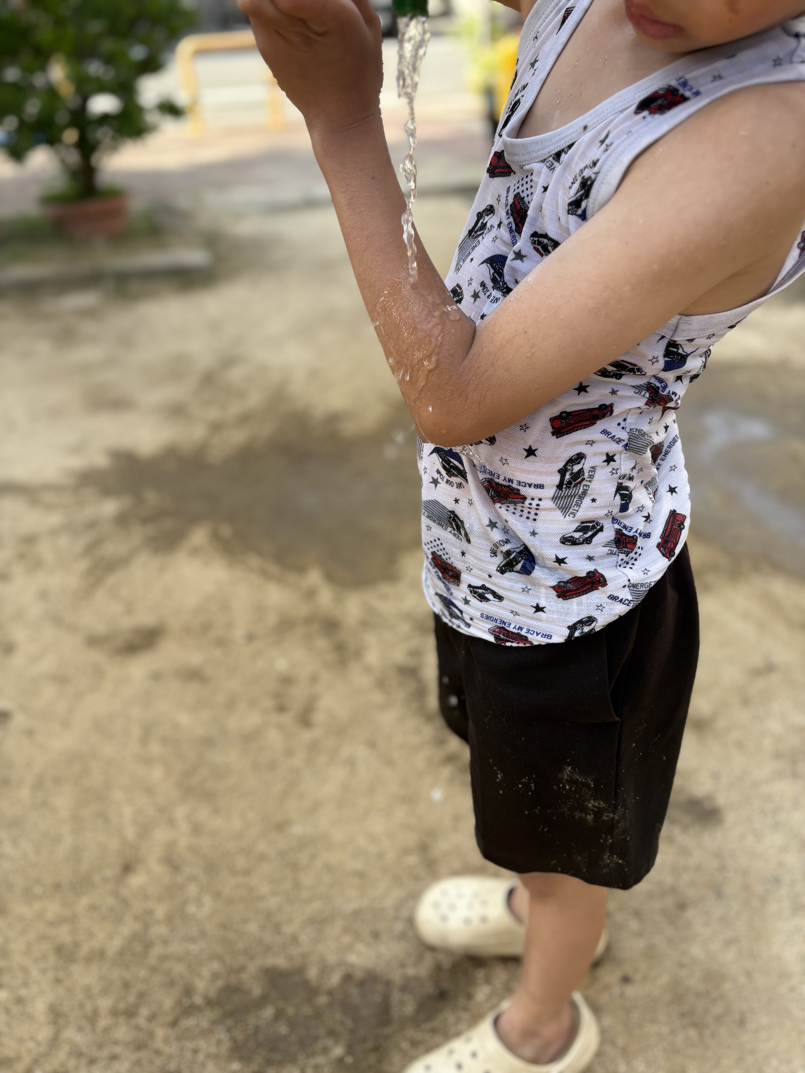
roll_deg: +2.5
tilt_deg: -33.6
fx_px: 806
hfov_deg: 53.1
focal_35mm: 26
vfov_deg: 67.3
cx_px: 402
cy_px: 536
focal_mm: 5.96
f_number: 1.6
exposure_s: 1/623
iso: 50
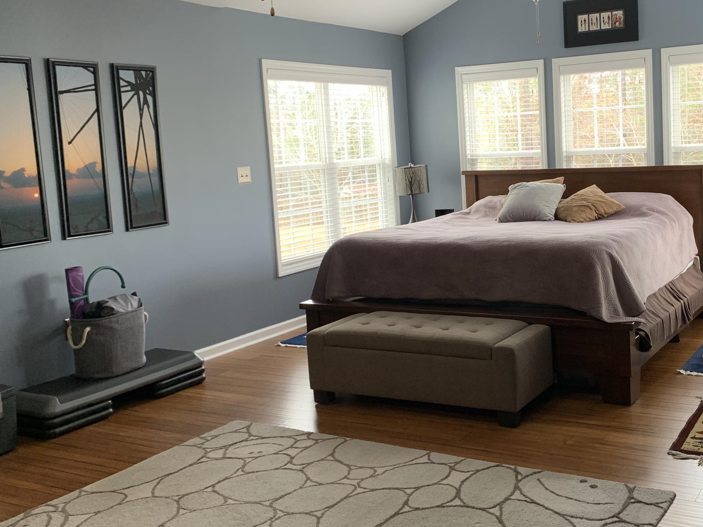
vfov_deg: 35.9
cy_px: 228
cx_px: 509
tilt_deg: -5.6
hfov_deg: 45.5
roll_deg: +2.5
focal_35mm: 40
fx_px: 812
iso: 64
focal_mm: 4.25
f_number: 1.8
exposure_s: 1/60
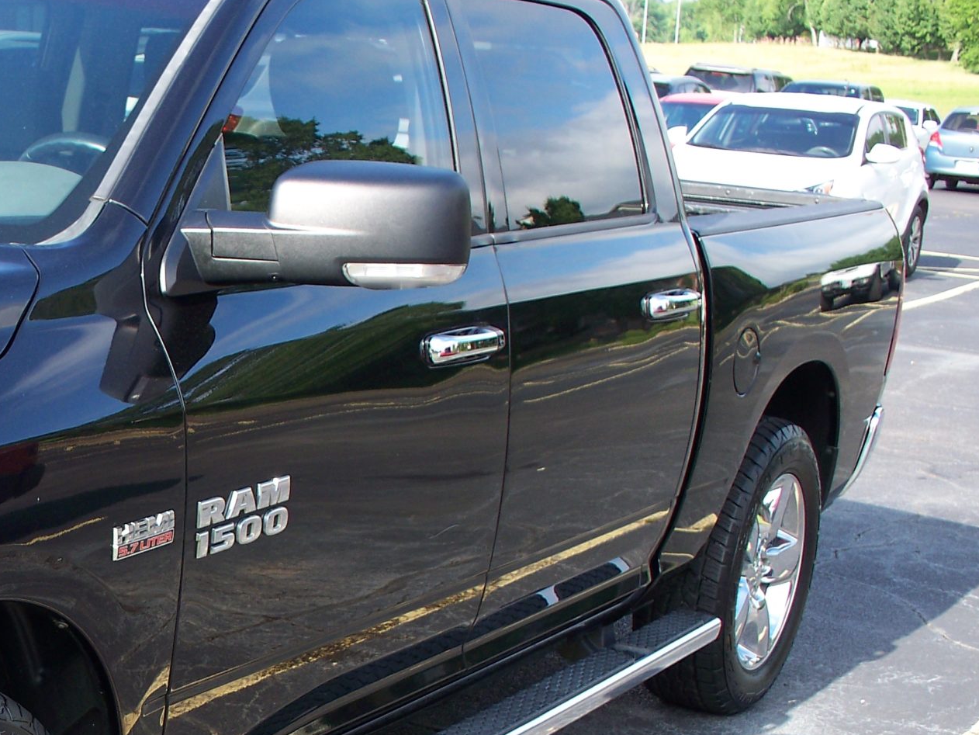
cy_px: 639
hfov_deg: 25.3
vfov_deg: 19.8
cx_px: -10
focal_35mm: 73
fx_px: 2065
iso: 64
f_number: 2.8
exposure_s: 1/200
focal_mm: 7.54
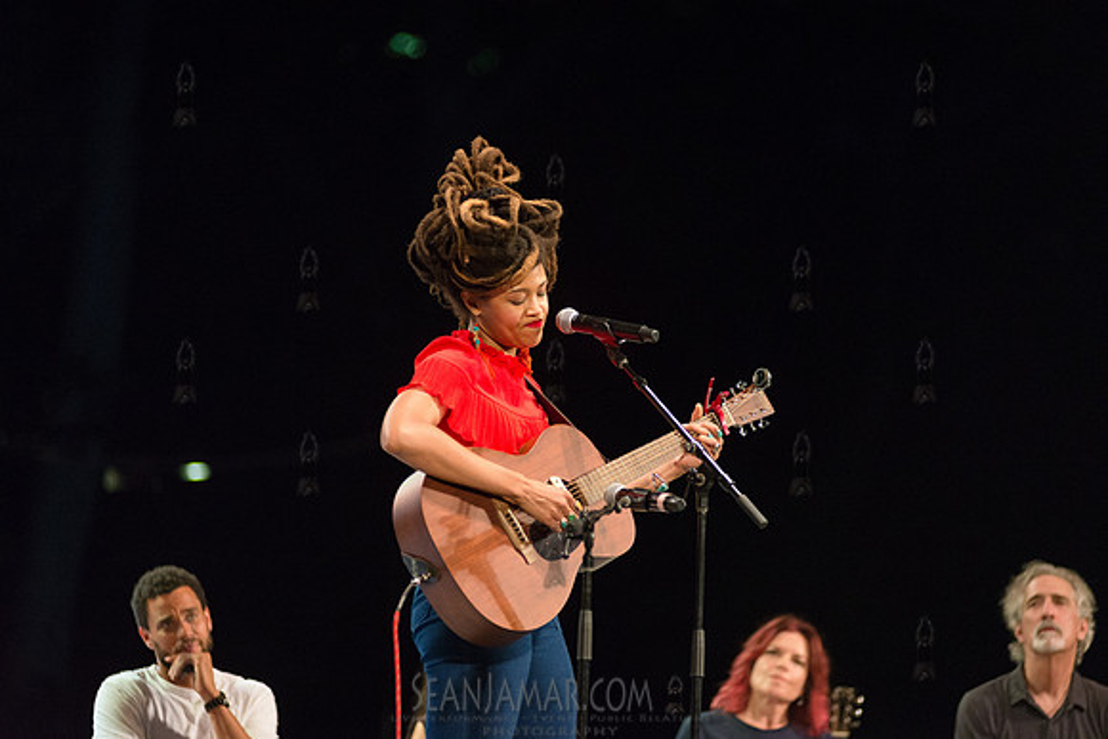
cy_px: 370
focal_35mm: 170
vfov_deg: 8.1
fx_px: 5233
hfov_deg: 12.1
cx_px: 554
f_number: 2.8
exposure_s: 1/1000
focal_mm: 170
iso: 3200
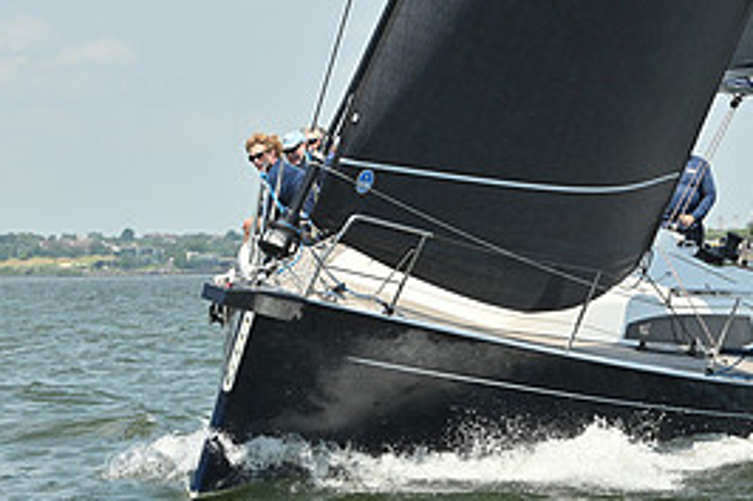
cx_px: 331
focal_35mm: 214
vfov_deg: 6.4
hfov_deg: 9.6
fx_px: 4473
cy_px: 234
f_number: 6.3
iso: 320
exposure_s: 1/1250
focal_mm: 98
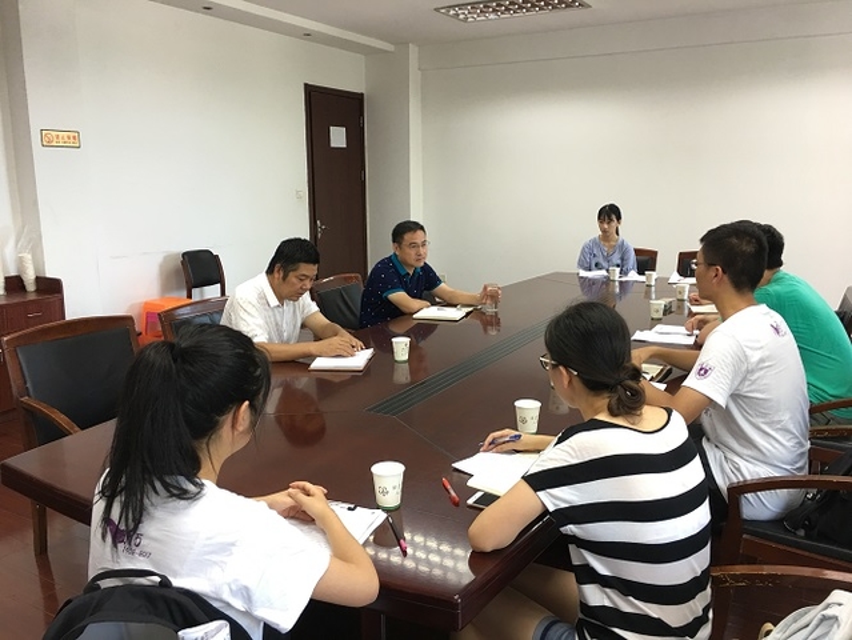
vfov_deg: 48.3
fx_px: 714
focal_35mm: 29
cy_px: 320
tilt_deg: -10.1
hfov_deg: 61.6
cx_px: 426
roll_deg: +0.4
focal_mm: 4.15
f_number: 2.2
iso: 50
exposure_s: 1/17
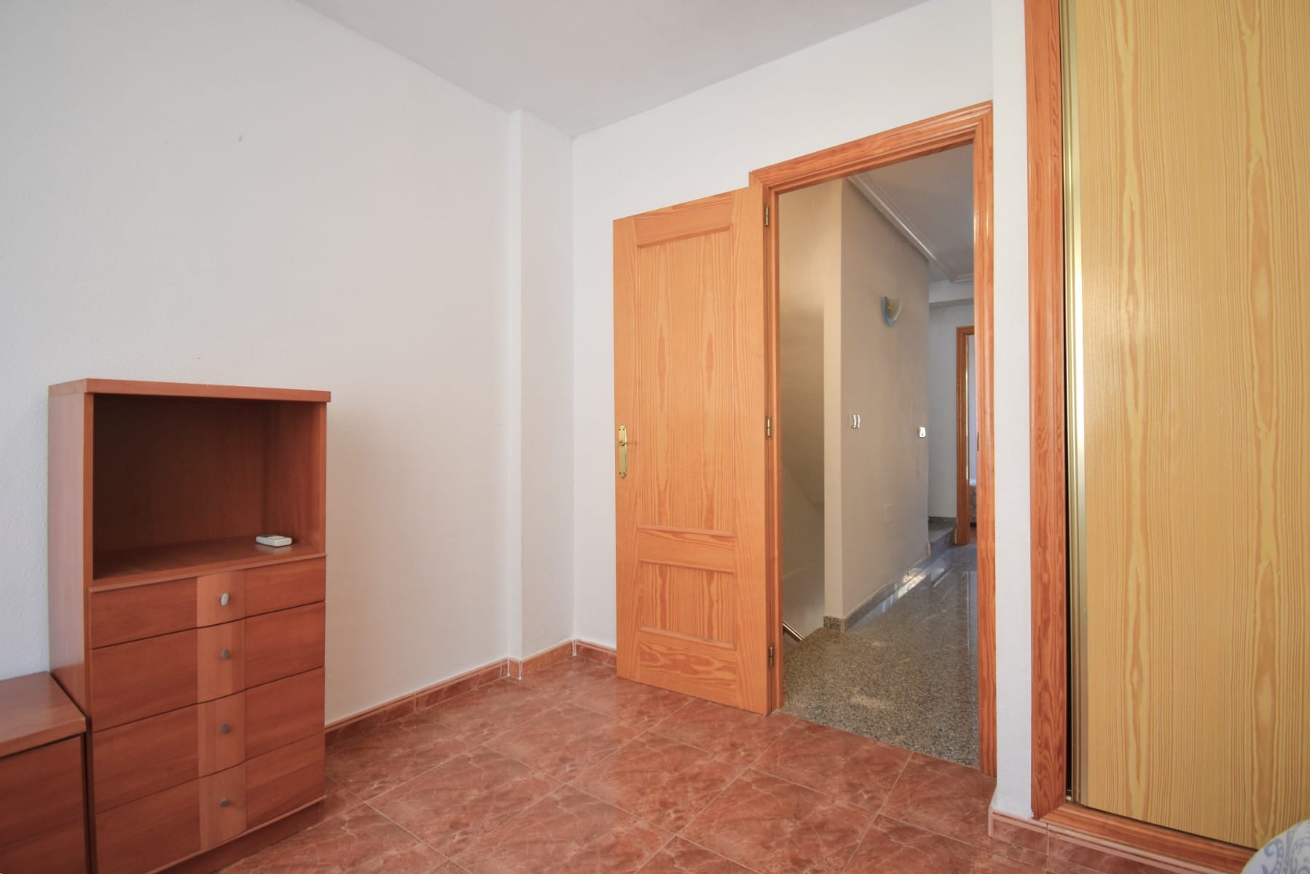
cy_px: 437
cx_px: 655
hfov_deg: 100.4
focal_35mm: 15
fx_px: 546
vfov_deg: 77.4
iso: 400
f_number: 4.5
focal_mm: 10
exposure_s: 1/80
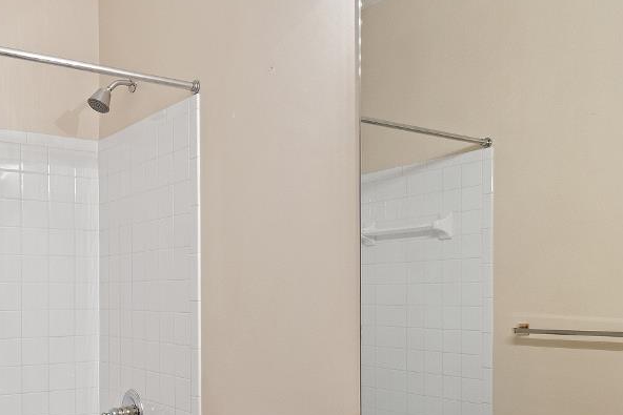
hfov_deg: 50.1
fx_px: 658
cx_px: 224
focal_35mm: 38
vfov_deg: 34.7
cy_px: 282
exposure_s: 1/3
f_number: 6.3
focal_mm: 10
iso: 400
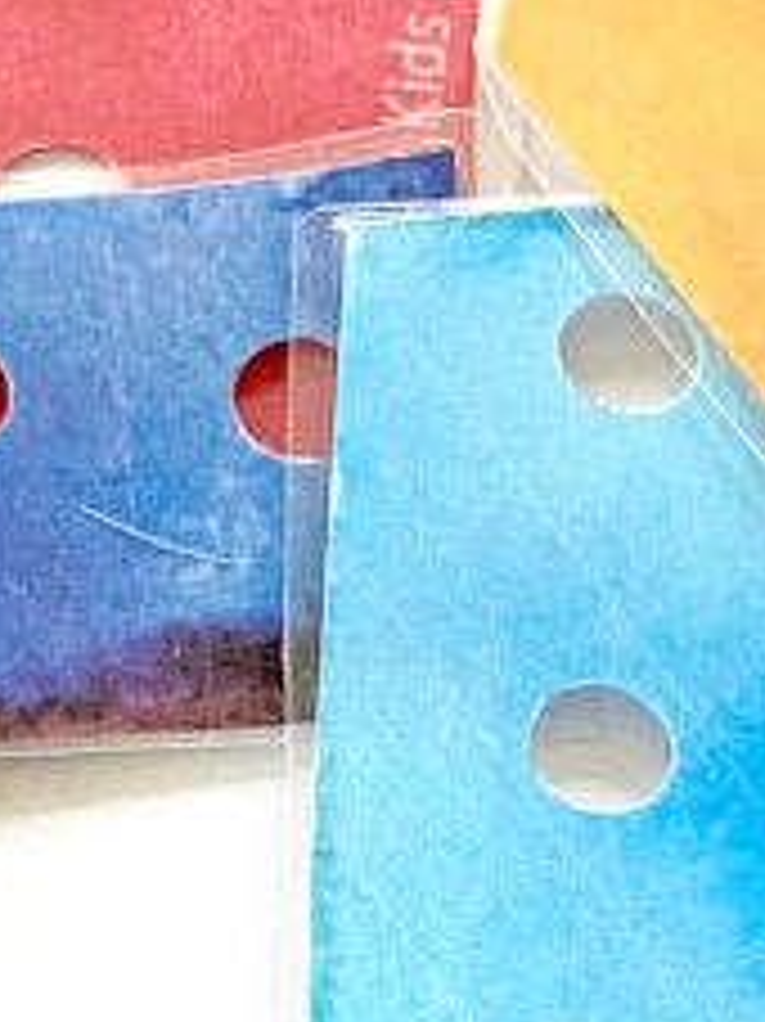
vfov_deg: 10.1
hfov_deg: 8.1
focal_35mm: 176
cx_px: -598
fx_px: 5191
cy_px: 2260
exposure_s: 1/89
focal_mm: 4.25
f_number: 1.8
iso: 125
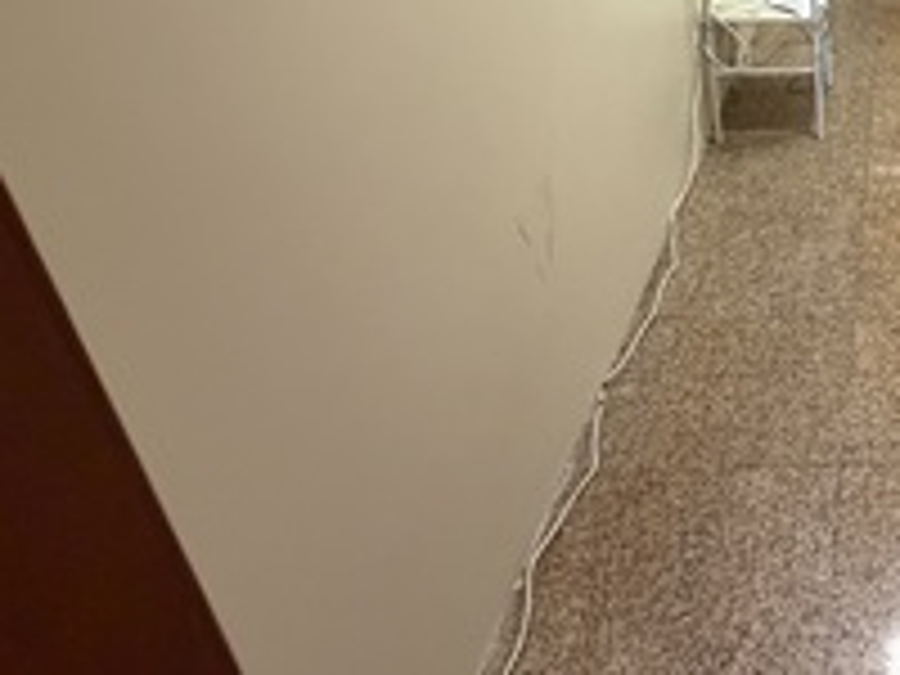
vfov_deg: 39.4
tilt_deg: -22.0
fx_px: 832
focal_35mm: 32
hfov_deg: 45.3
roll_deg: -1.0
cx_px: 952
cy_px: 11
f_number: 2.2
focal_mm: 2.22
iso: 640
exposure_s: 1/60
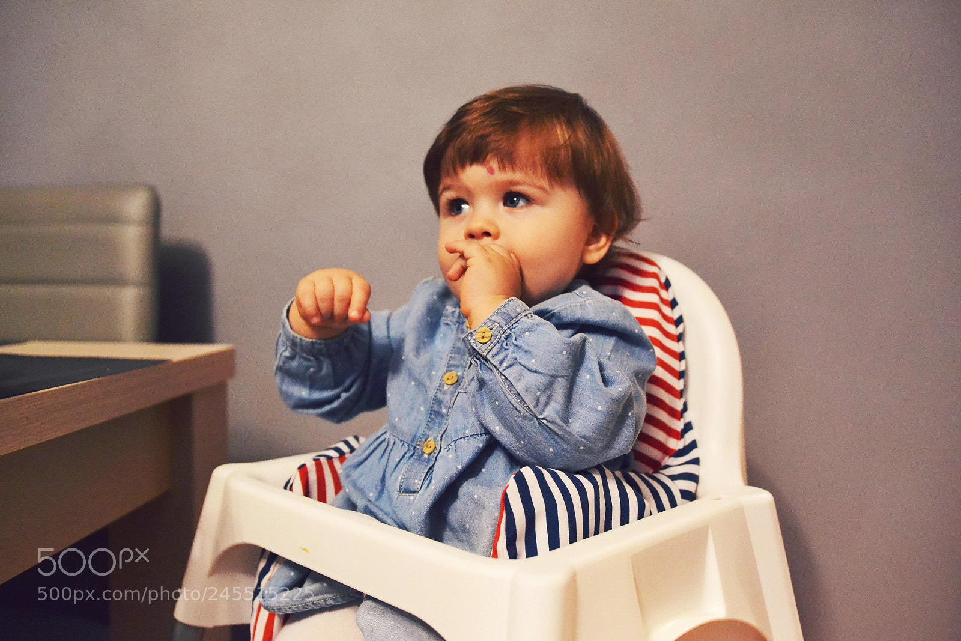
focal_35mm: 30
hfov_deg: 61.9
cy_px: 320
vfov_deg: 43.6
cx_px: 480
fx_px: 801
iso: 3200
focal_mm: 20
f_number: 1.8
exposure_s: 1/80
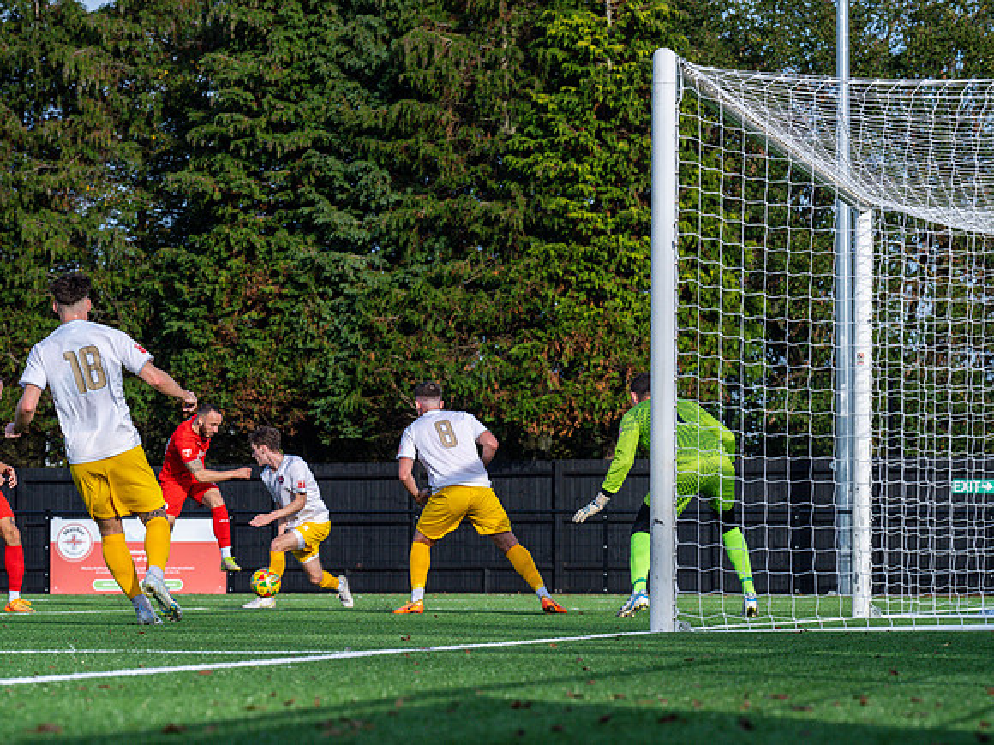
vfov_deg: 9.5
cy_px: 368
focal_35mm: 156
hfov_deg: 12.7
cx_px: 578
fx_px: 4470
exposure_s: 1/2000
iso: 800
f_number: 8
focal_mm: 135
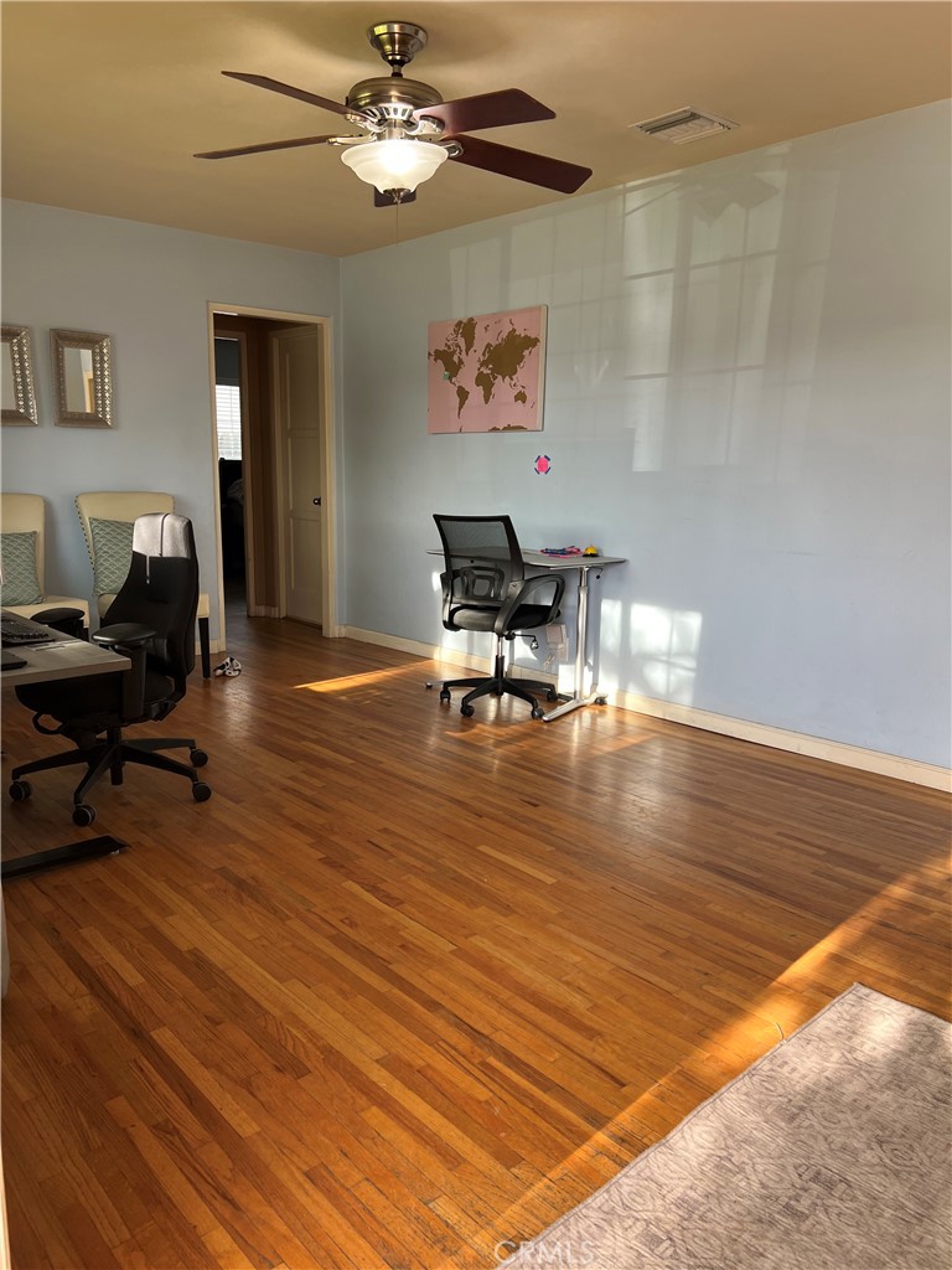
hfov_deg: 53.1
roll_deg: -0.5
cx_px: 476
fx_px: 953
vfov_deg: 67.3
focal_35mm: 26
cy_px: 635
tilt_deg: -10.3
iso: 40
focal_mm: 5.7
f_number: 1.5
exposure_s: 1/121
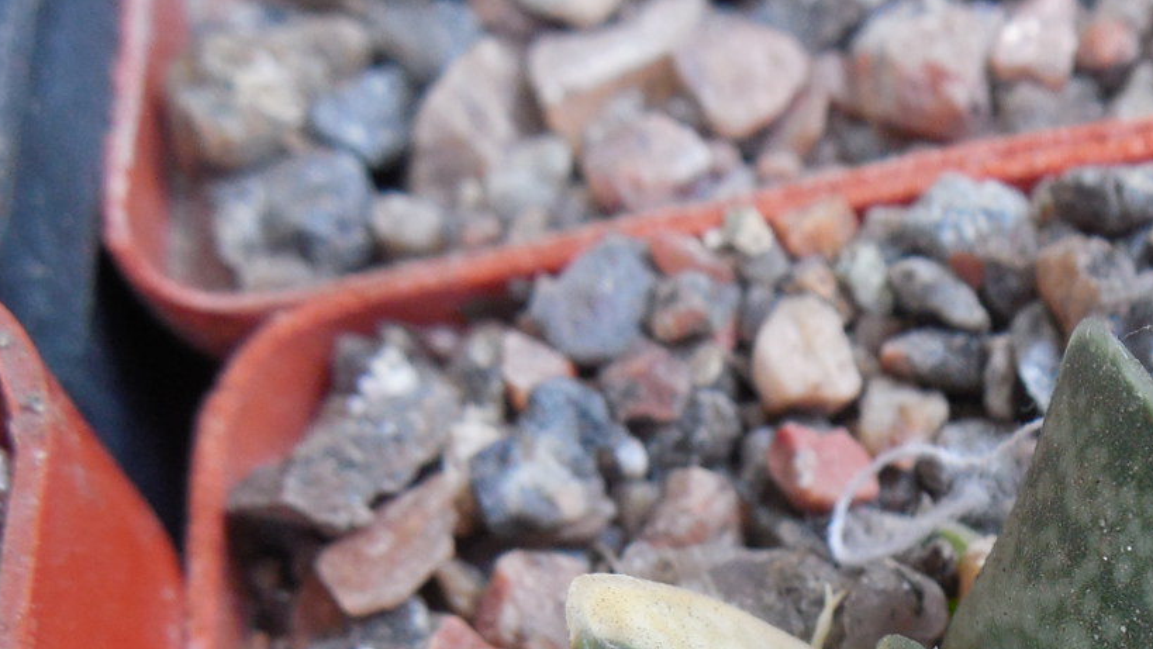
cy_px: 808
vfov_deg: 17.3
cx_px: 1059
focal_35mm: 66
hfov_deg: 30.4
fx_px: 2018
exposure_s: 1/30
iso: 220
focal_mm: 5.6
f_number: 3.6
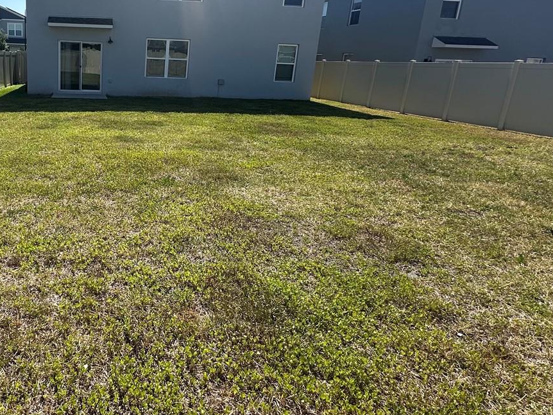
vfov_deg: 52.5
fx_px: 415
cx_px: 121
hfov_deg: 62.4
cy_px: 156
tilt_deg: -12.5
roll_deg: -1.5
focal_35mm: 26
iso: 50
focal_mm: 2.22
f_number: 2.2
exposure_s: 1/1553
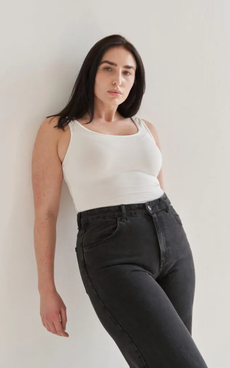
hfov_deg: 20.3
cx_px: 112
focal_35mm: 64
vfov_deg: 32.0
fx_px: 642
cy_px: 182
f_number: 5.6
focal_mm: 62
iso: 320
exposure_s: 1/125
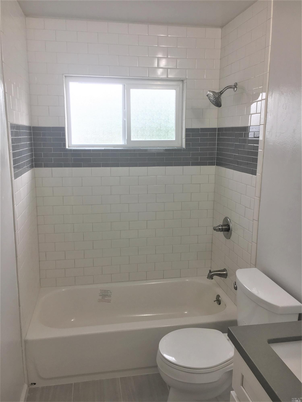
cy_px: 201
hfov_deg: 48.2
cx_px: 151
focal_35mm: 29
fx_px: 337
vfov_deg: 61.7
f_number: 2.2
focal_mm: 4.15
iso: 25
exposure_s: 1/30
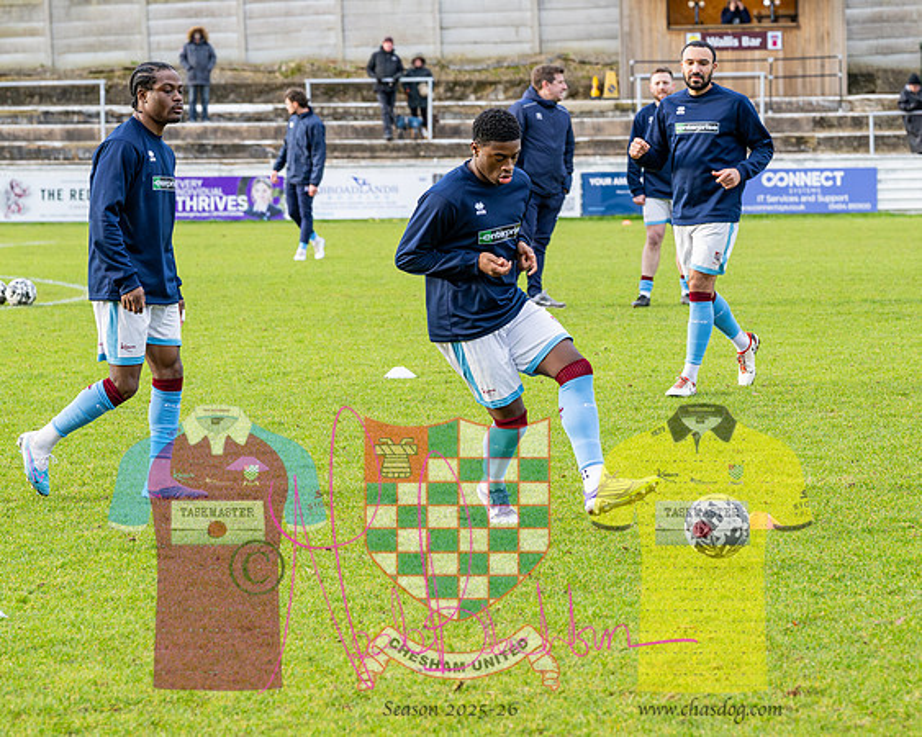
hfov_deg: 12.6
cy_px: 368
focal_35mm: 153
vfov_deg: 10.1
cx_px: 471
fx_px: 4180
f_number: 4.5
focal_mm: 91
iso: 1000
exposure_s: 1/1250
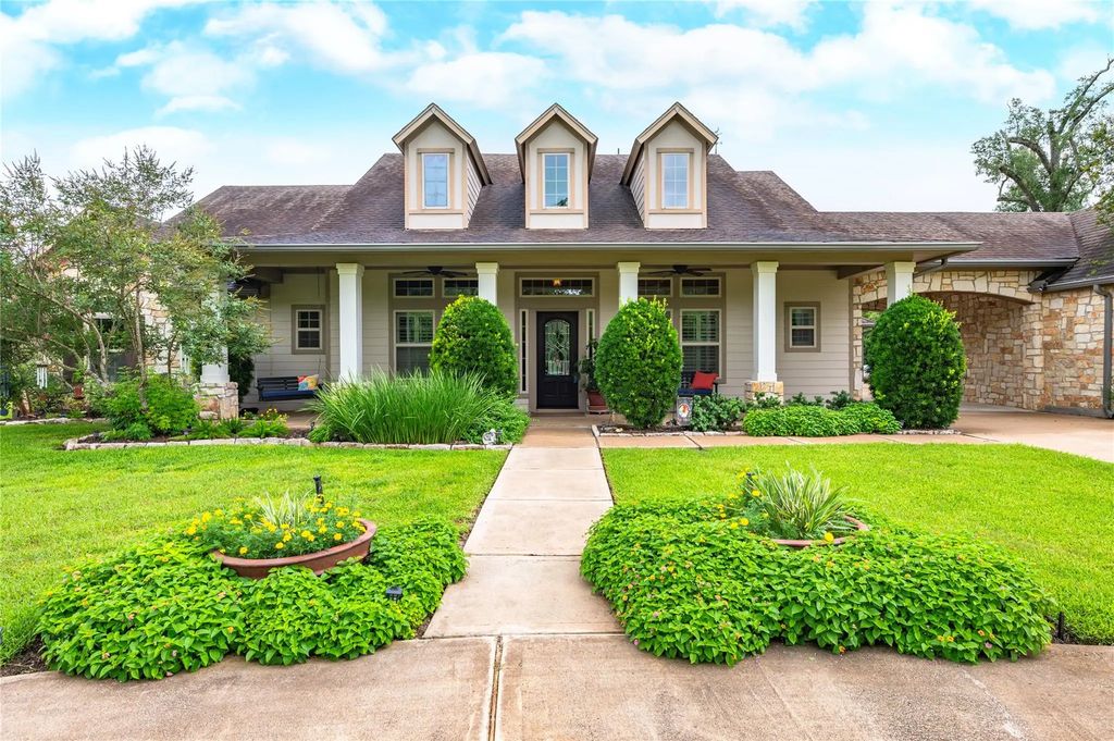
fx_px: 649
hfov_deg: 81.2
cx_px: 557
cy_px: 370
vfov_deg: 59.4
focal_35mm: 21
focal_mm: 21
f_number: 11
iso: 125
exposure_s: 1/80
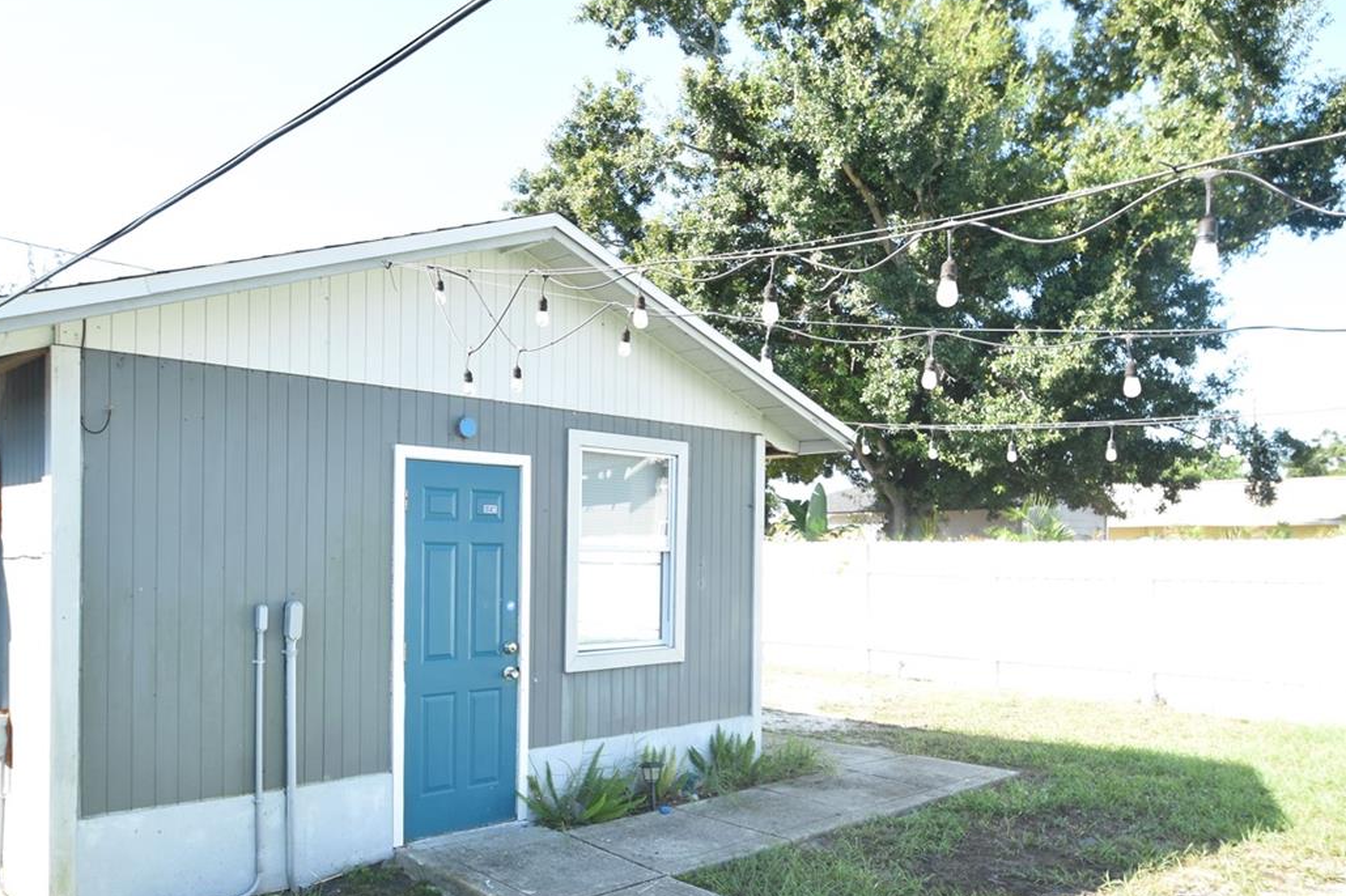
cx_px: 634
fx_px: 1046
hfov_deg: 65.4
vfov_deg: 46.0
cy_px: 552
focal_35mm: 28
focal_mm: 12
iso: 320
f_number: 8
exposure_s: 1/250
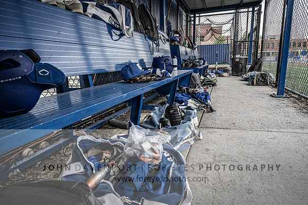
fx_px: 205
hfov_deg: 73.7
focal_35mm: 24
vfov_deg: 53.2
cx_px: 154
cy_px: 102
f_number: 6.3
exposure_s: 1/320
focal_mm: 24
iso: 2200
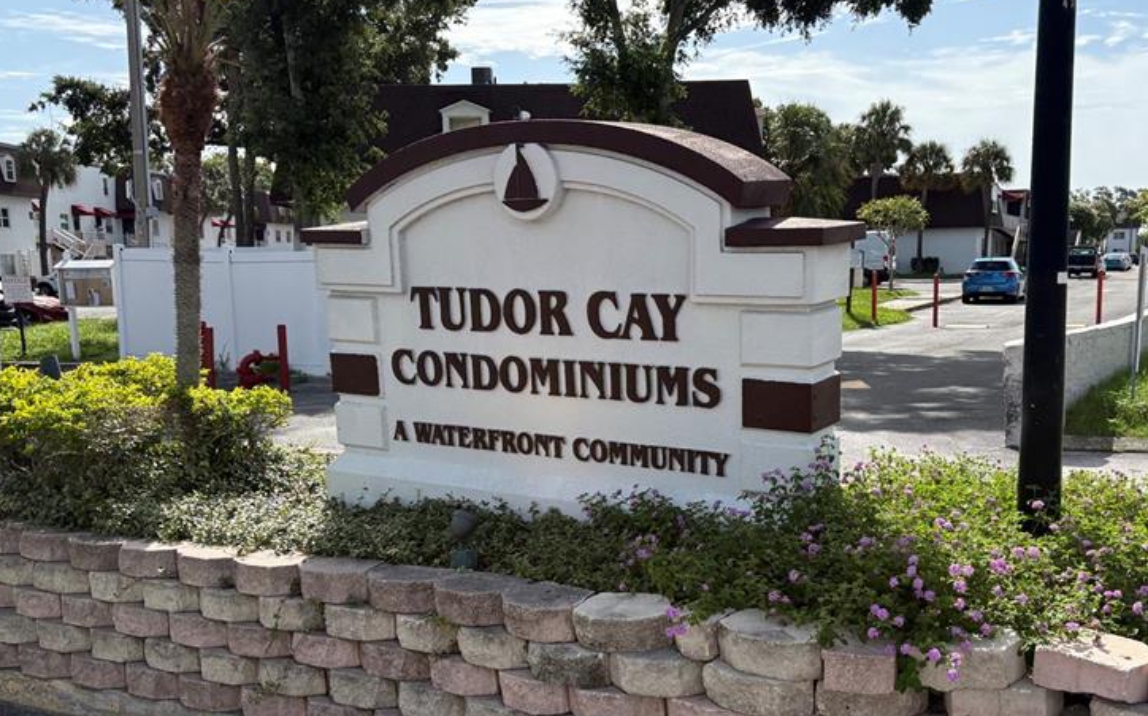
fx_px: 1220
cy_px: 464
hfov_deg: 50.3
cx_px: 642
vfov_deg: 32.5
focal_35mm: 39
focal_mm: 5.96
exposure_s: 1/4608
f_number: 1.6
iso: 64
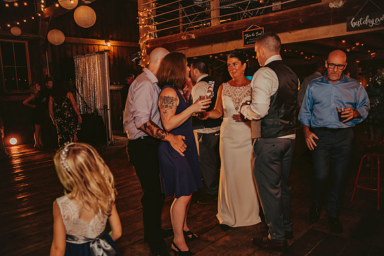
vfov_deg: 46.4
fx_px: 299
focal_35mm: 28
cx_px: 192
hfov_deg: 65.5
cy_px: 128
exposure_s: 1/125
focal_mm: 28
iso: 1250
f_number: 2.8
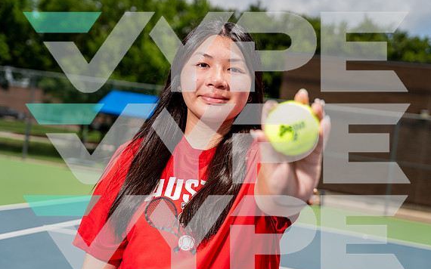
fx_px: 646
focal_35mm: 55
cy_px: 144
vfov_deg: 23.5
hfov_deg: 36.9
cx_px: 218
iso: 100
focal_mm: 53
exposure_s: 1/1250
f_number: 4
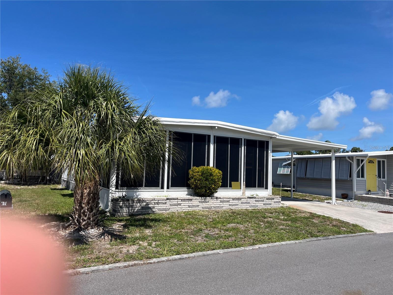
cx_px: 196
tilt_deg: +4.0
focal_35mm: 26
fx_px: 295
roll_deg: -1.0
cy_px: 148
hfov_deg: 67.3
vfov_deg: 53.1
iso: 50
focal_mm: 5.1
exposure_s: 1/4310
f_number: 1.6
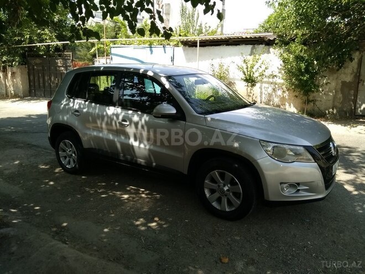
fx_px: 221
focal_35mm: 21
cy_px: 137
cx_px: 182
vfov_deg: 63.4
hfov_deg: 79.0
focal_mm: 3.57
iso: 100
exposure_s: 1/306
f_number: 2
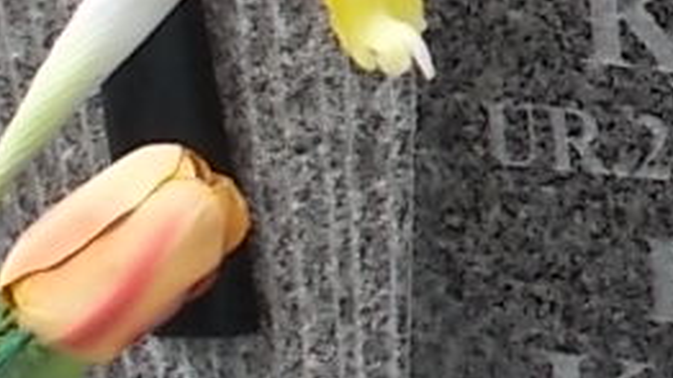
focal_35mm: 173
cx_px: 976
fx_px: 3085
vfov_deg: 6.9
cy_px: -252
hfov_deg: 11.9
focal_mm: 4.6
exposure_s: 1/400
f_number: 3.2
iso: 80
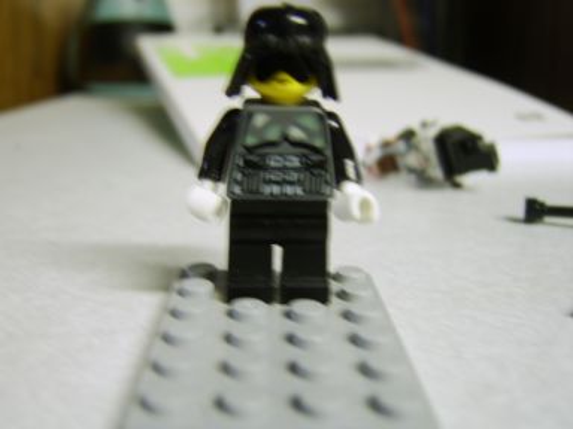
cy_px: 214
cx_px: 286
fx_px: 513
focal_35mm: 31
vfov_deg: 45.4
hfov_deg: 58.4
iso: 71
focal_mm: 8.13
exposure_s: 1/5
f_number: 2.7
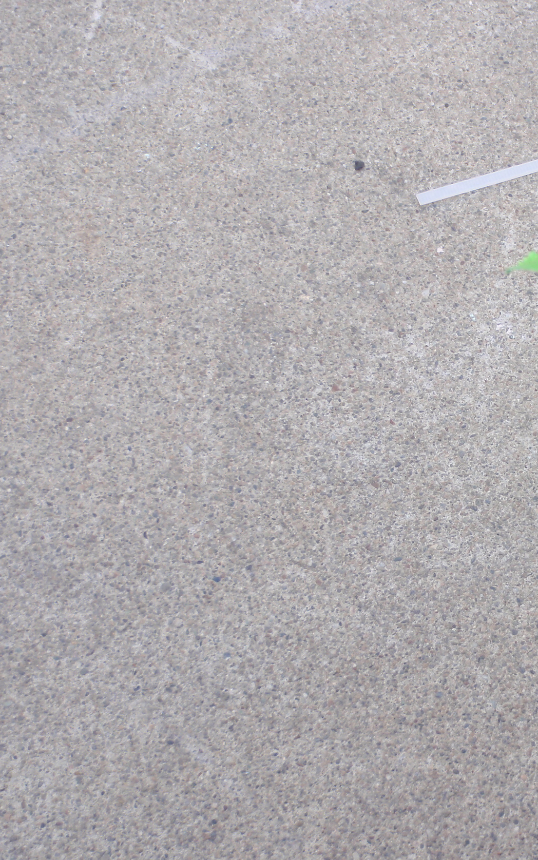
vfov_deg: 30.2
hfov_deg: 18.5
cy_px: 471
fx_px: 1595
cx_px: 568
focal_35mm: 68
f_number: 4.3
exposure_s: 1/40
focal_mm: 7.57
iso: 64
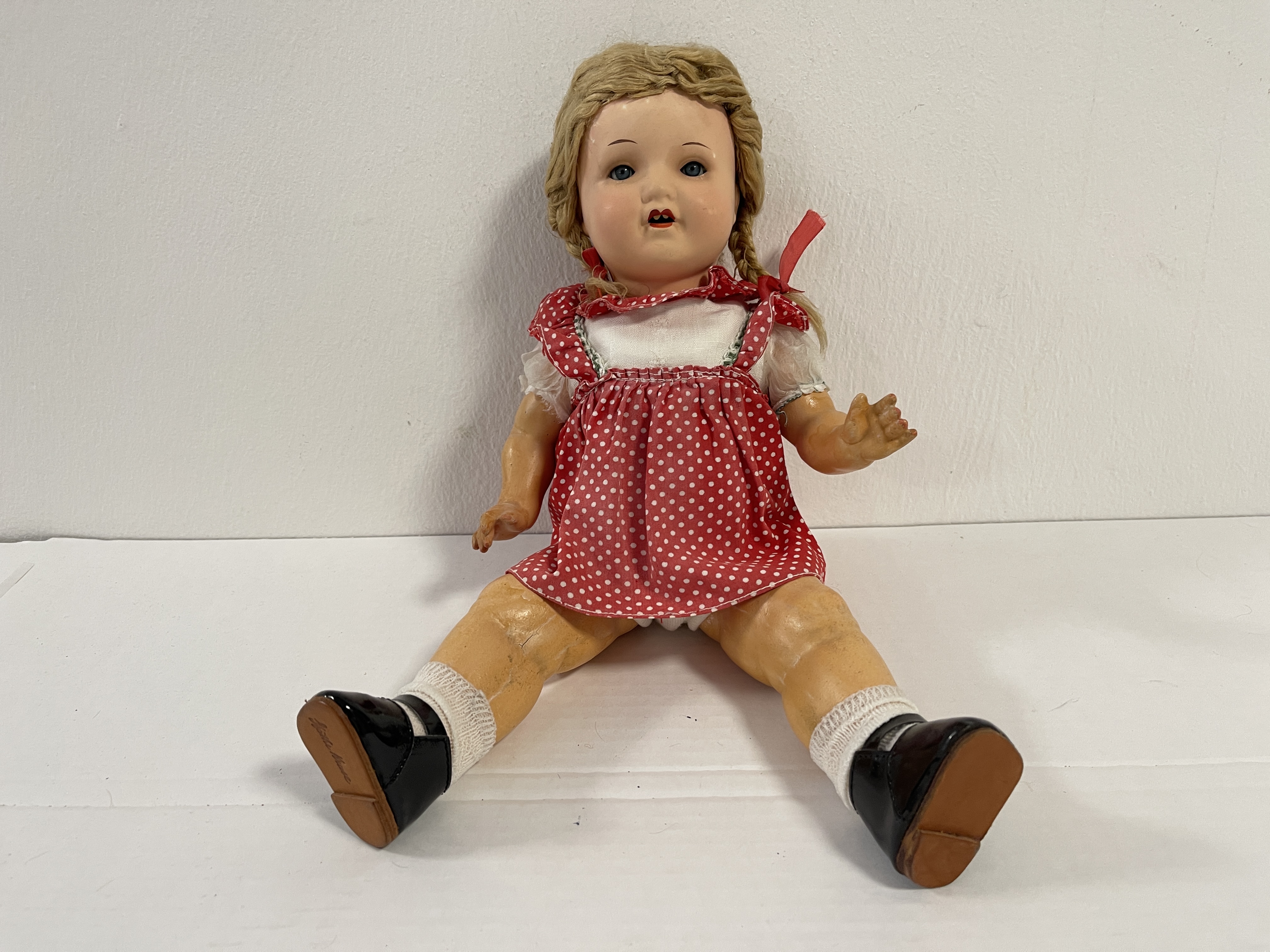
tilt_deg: -18.6
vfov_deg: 54.9
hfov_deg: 69.4
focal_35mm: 25
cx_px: 635
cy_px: 476
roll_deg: +1.2
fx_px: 917
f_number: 1.6
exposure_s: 1/50
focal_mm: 5.1
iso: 100
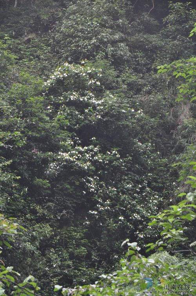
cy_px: 148
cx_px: 98
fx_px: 1658
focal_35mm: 202
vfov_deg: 10.2
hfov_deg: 6.8
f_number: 8
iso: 800
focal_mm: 135
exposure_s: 1/60
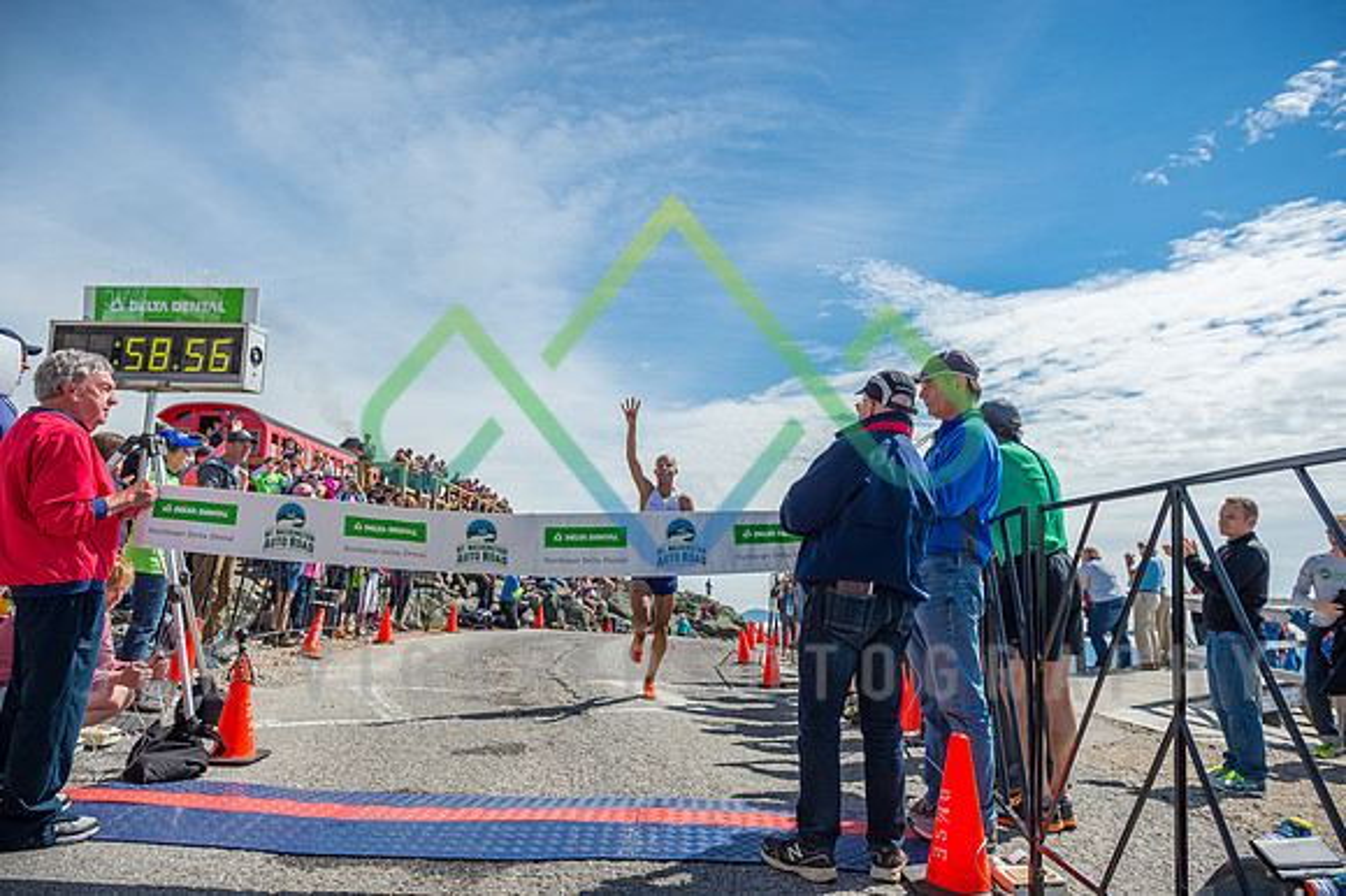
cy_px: 448
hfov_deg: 73.8
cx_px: 673
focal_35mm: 24
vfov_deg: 53.1
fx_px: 897
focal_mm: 24
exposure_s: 1/6400
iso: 640
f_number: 5.6
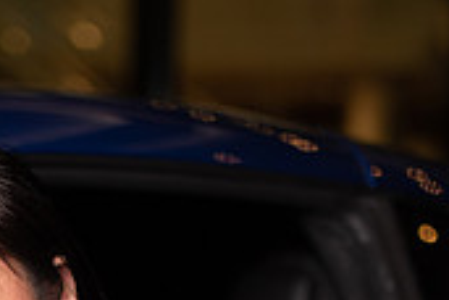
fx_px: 1484
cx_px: -24
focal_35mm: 119
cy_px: 507
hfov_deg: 16.8
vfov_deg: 10.9
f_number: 1.4
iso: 500
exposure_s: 1/640
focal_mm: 35
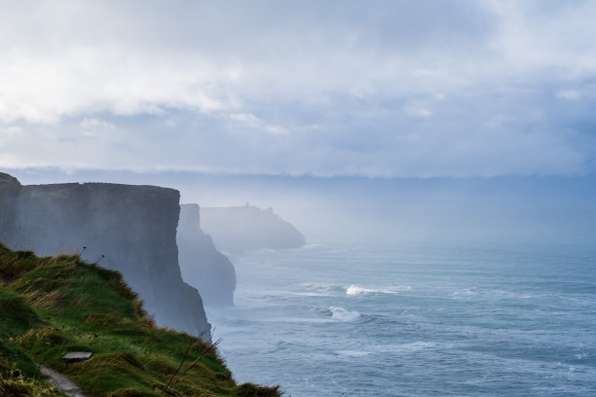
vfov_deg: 25.5
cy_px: 198
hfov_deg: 37.5
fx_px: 877
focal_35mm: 53
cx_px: 298
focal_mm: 35
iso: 400
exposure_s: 1/1000
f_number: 5.6
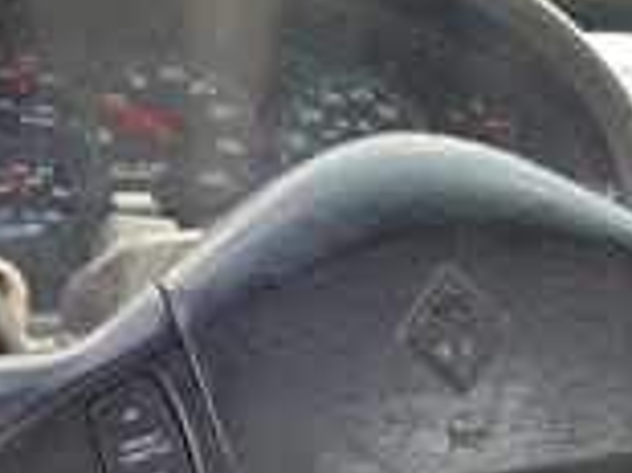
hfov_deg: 25.7
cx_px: 477
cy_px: 379
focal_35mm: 75
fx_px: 1368
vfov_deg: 19.4
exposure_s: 1/122
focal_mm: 3
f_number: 1.8
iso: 40
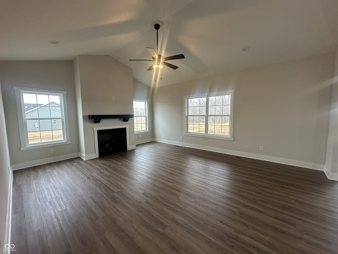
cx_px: 169
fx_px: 137
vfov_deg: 85.7
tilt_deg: -3.8
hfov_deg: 102.1
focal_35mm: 14
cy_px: 127
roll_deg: +0.1
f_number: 2.2
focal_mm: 2.22
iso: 160
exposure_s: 1/120
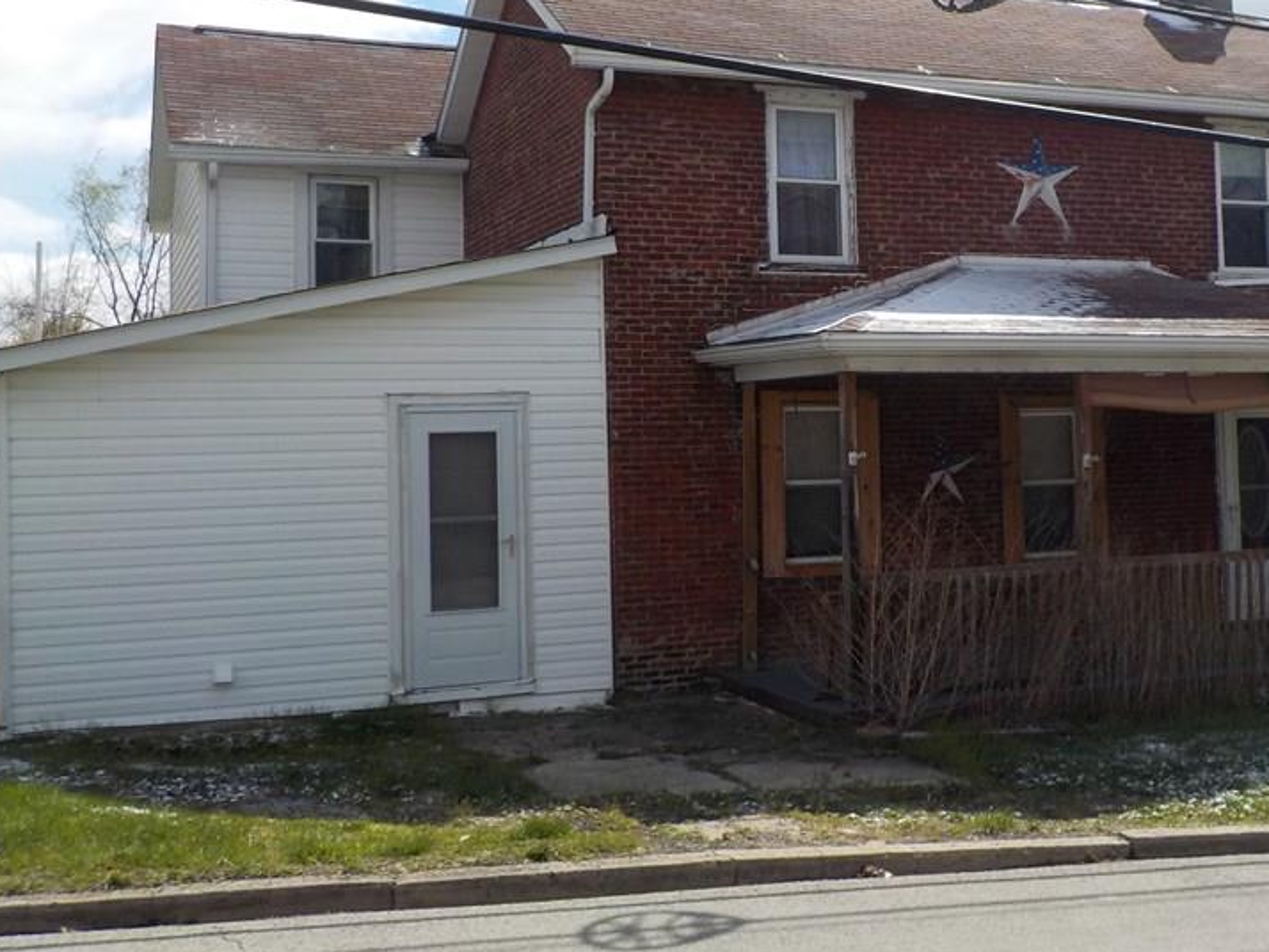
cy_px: 364
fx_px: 1577
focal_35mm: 43
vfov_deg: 33.5
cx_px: 828
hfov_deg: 43.3
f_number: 3.3
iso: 125
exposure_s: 1/1250
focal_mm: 4.1
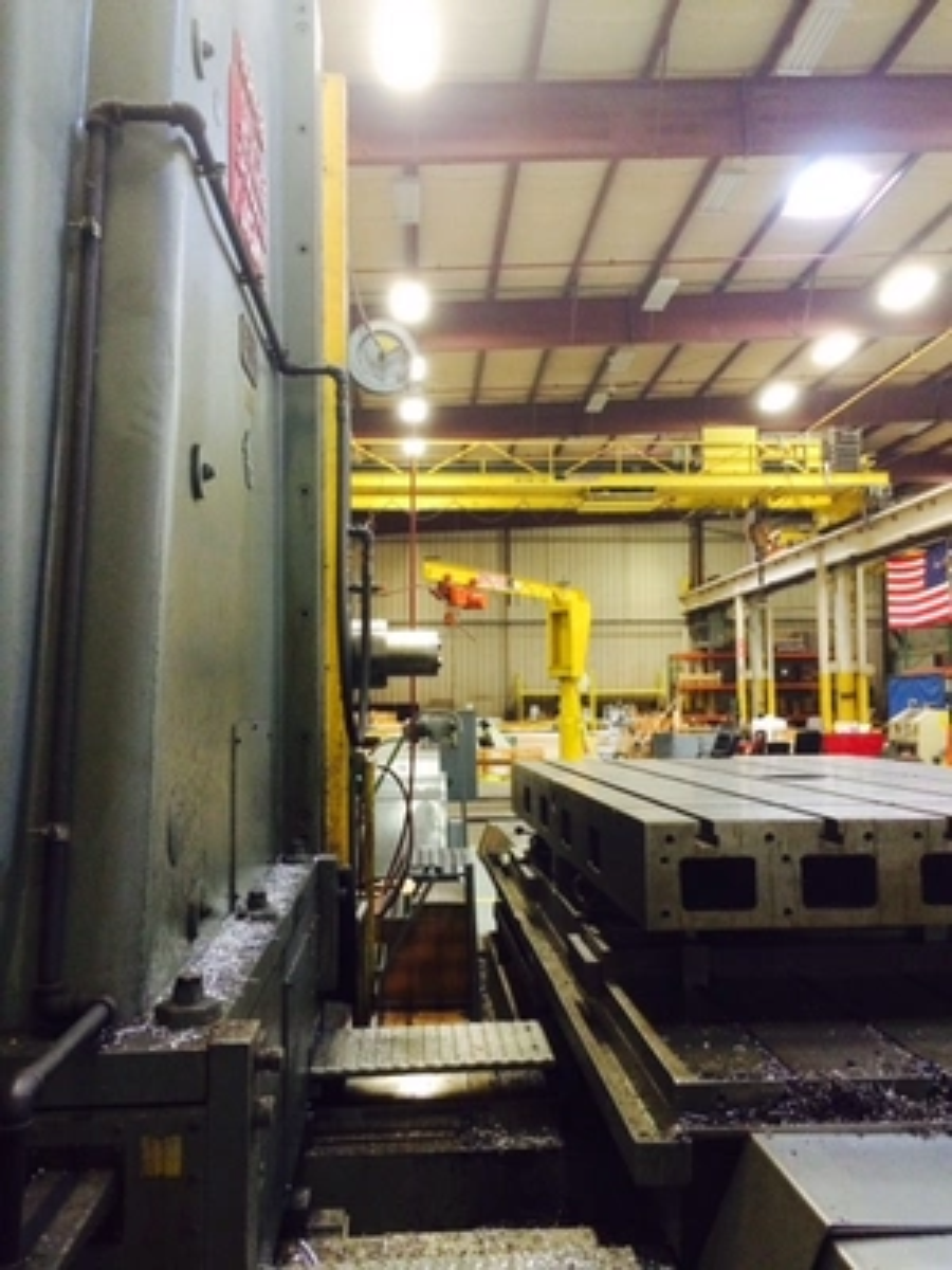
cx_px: 476
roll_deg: +1.2
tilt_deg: +0.4
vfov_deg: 61.7
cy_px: 635
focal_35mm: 29
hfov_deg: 48.2
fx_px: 1063
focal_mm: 4.15
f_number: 2.2
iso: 320
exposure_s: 1/30
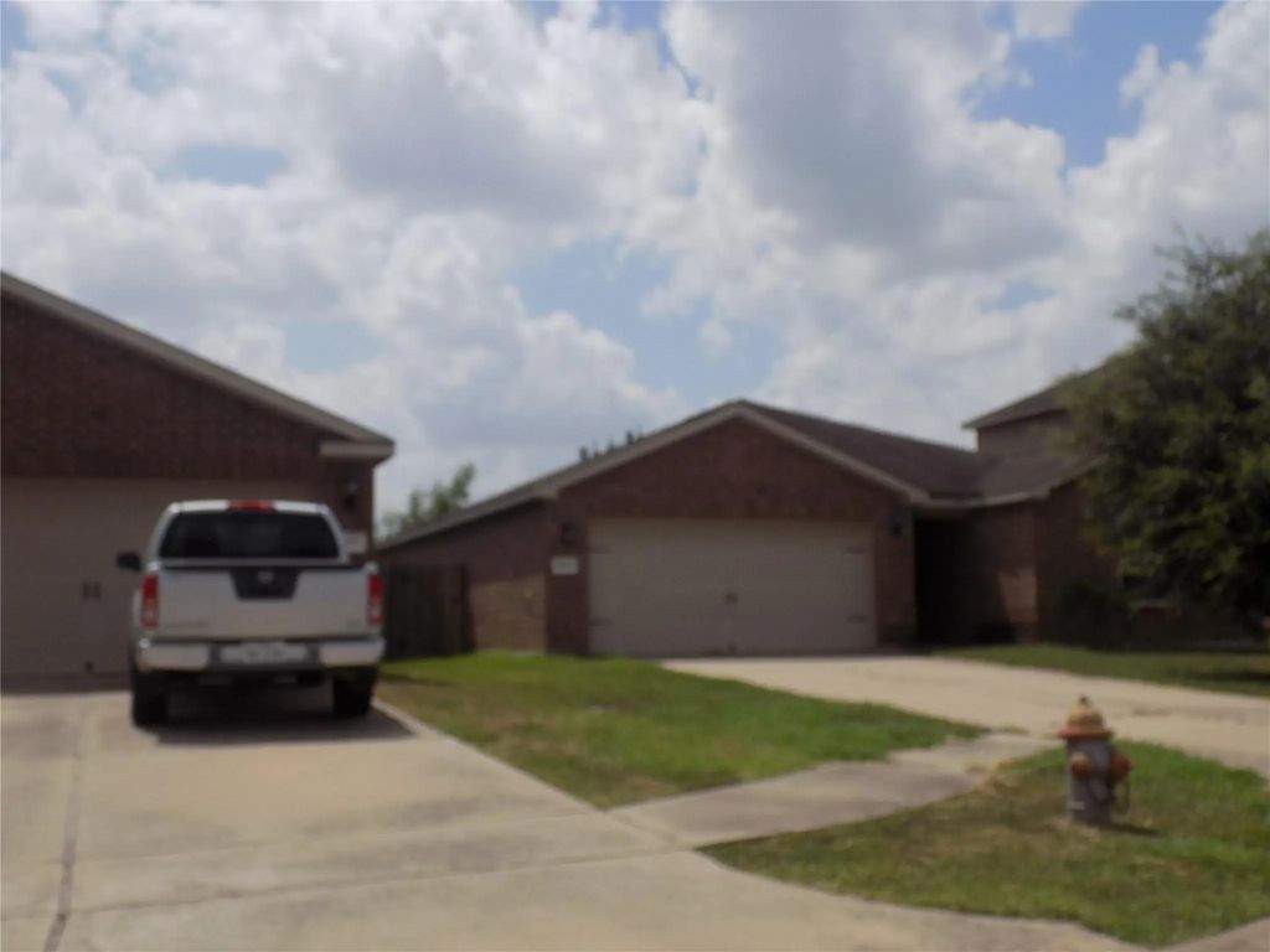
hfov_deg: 45.8
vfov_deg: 35.1
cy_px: 476
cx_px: 635
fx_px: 1504
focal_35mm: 41
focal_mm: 7.3
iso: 80
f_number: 11.5
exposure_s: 1/200
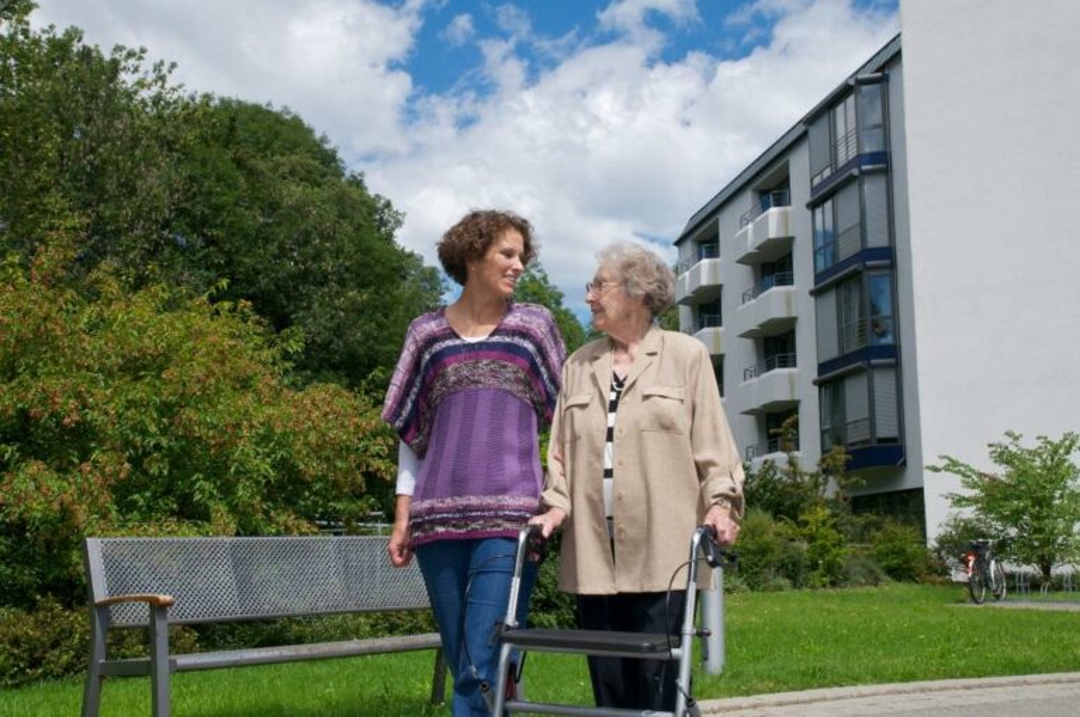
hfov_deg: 48.0
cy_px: 358
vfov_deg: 32.9
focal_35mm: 40
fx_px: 1213
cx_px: 540
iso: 320
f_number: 18
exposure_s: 1/250
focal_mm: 27
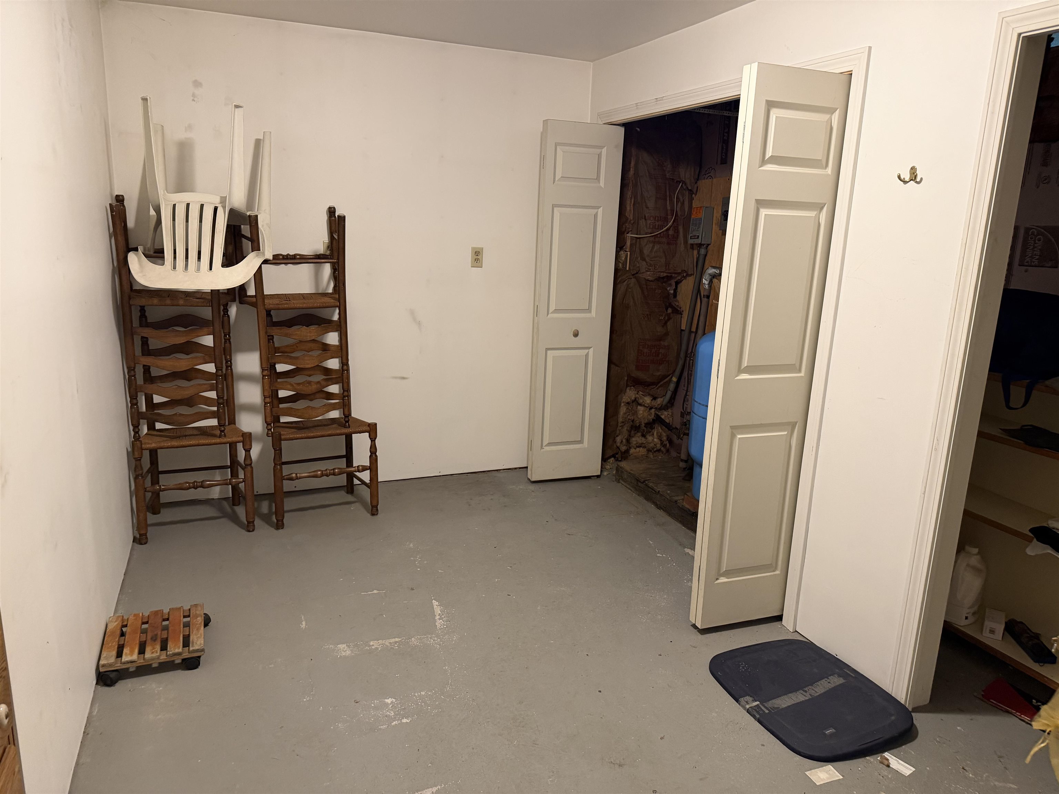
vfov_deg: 56.8
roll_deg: -2.1
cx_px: 530
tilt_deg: -12.7
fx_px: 734
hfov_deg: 71.6
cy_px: 397
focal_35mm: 24
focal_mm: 6.76
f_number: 1.78
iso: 400
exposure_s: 1/60
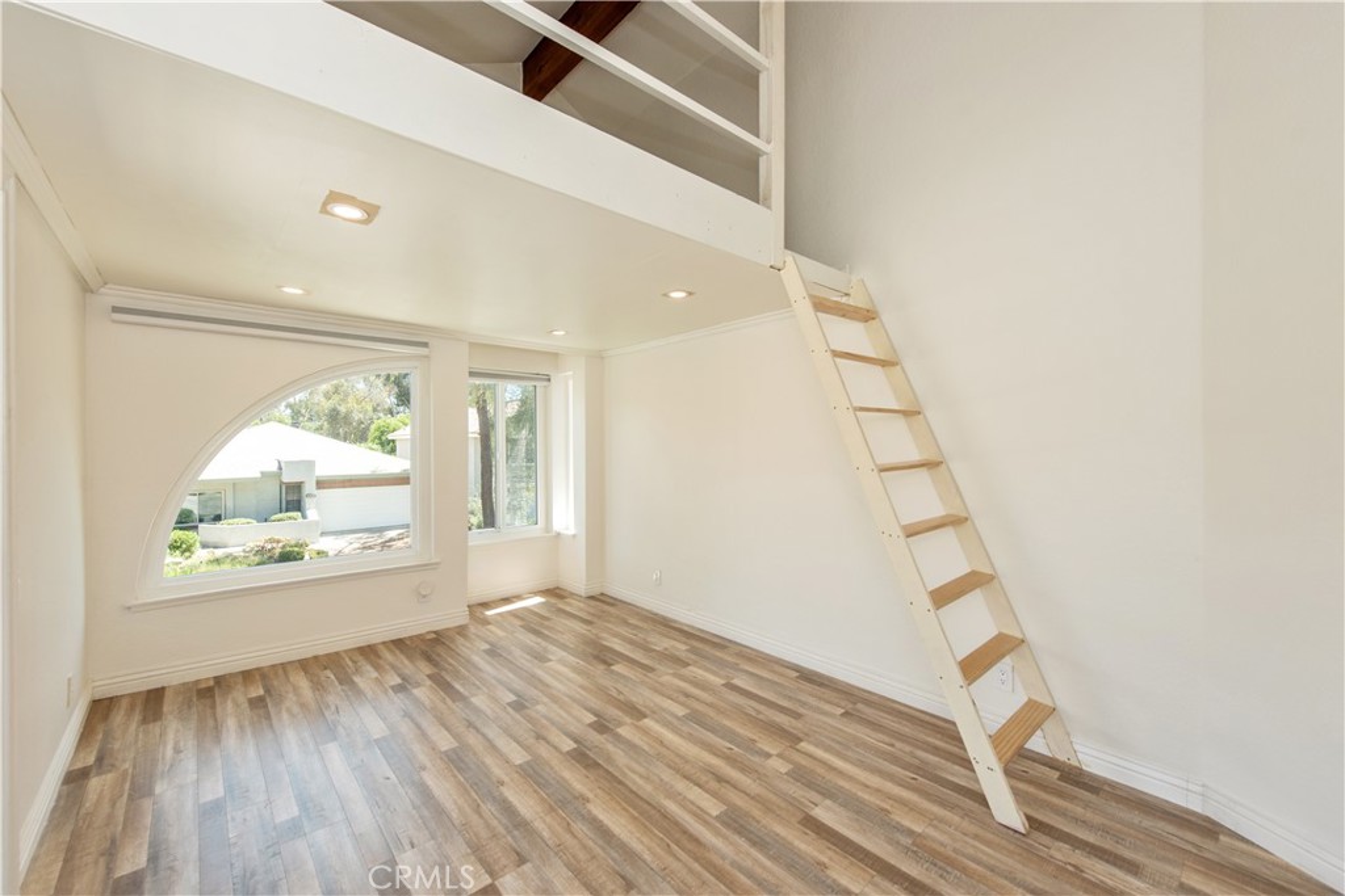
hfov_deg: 104.2
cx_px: 672
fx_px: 523
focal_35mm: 14
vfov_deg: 81.2
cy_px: 448
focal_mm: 14
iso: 220
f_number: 5.6
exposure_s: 1/125
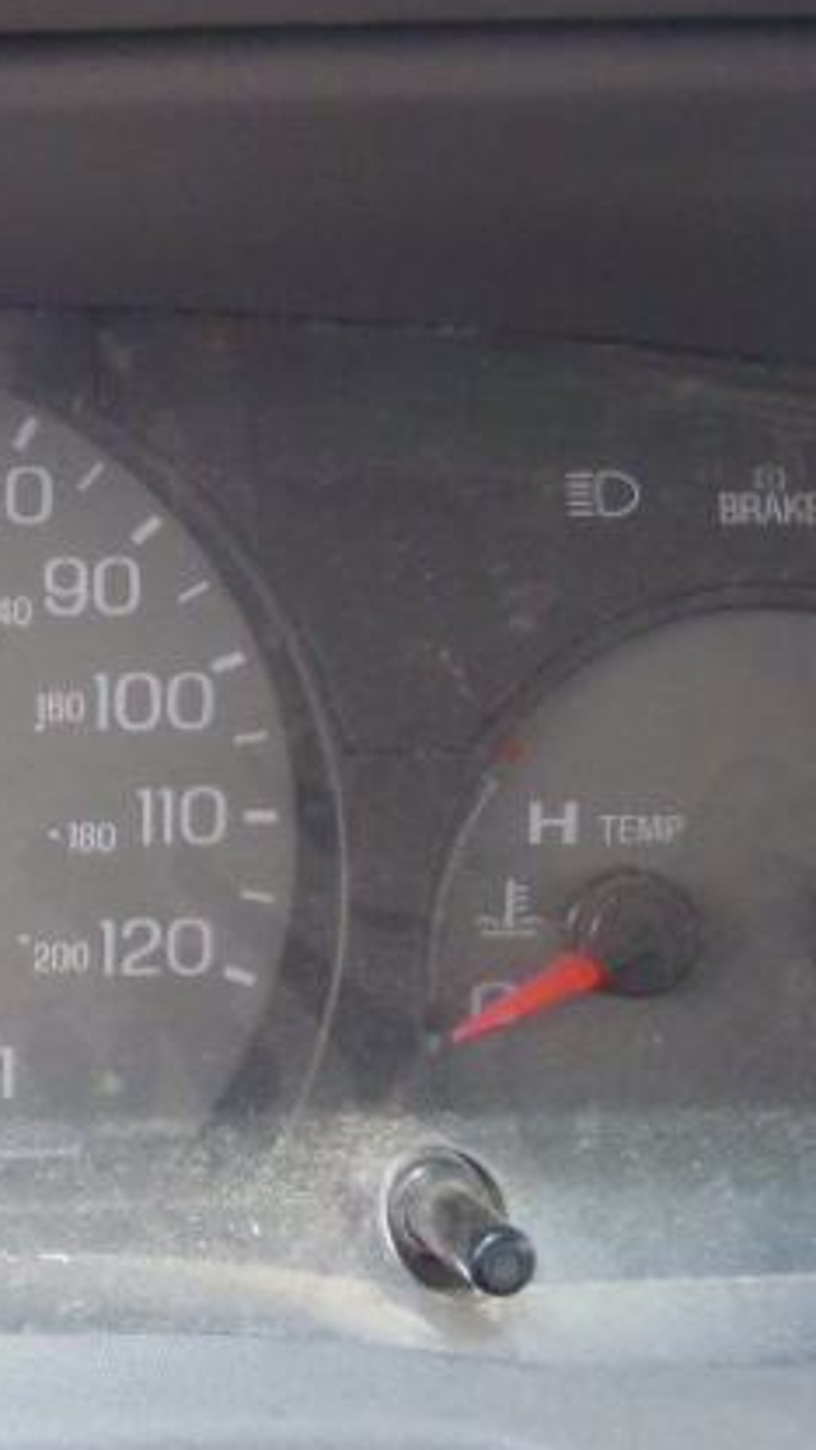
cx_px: -188
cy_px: 624
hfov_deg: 18.3
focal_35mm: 62
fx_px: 2385
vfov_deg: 33.8
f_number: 4.7
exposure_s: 1/160
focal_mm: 6.64
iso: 500
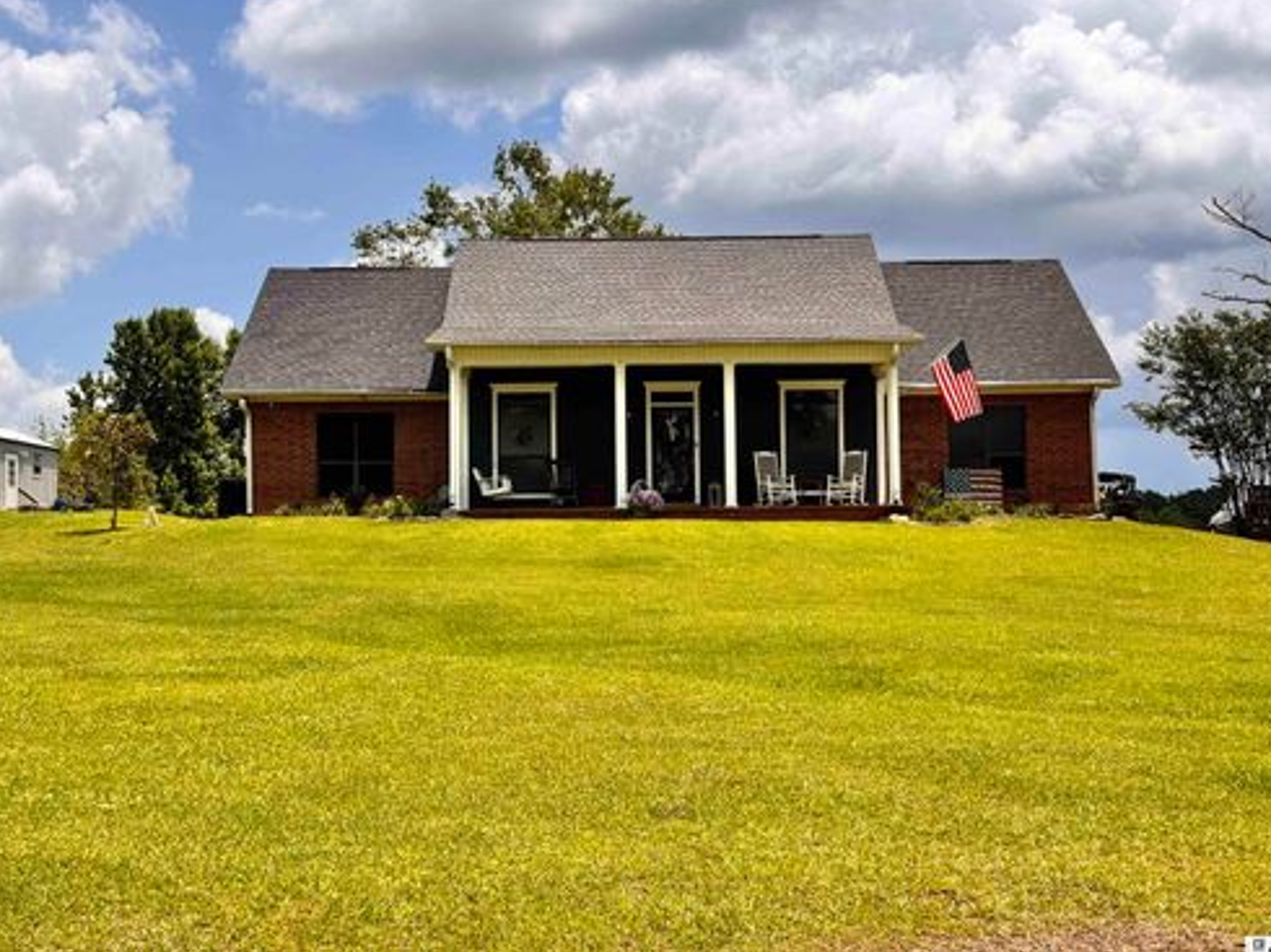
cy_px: 473
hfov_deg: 38.9
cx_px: 646
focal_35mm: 49
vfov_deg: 29.7
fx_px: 1798
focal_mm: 6.76
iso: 64
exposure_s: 1/6410
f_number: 1.78
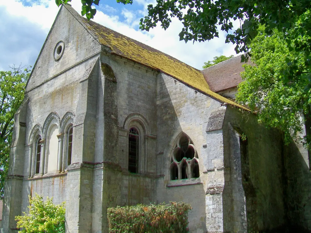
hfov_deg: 47.8
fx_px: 350
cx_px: 144
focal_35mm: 39
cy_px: 124
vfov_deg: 36.8
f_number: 4.9
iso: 64
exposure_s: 1/320
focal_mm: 6.1
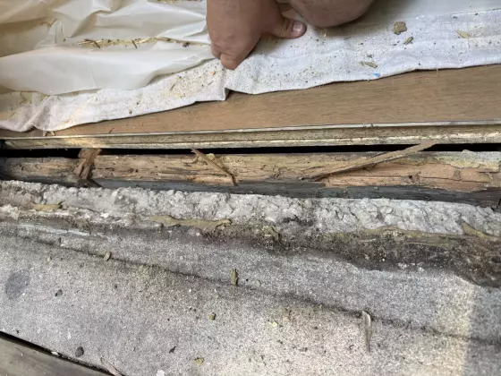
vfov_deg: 56.8
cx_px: 250
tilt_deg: -55.2
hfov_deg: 71.6
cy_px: 188
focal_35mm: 24
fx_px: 347
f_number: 1.78
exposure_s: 1/120
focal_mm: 6.76
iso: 200
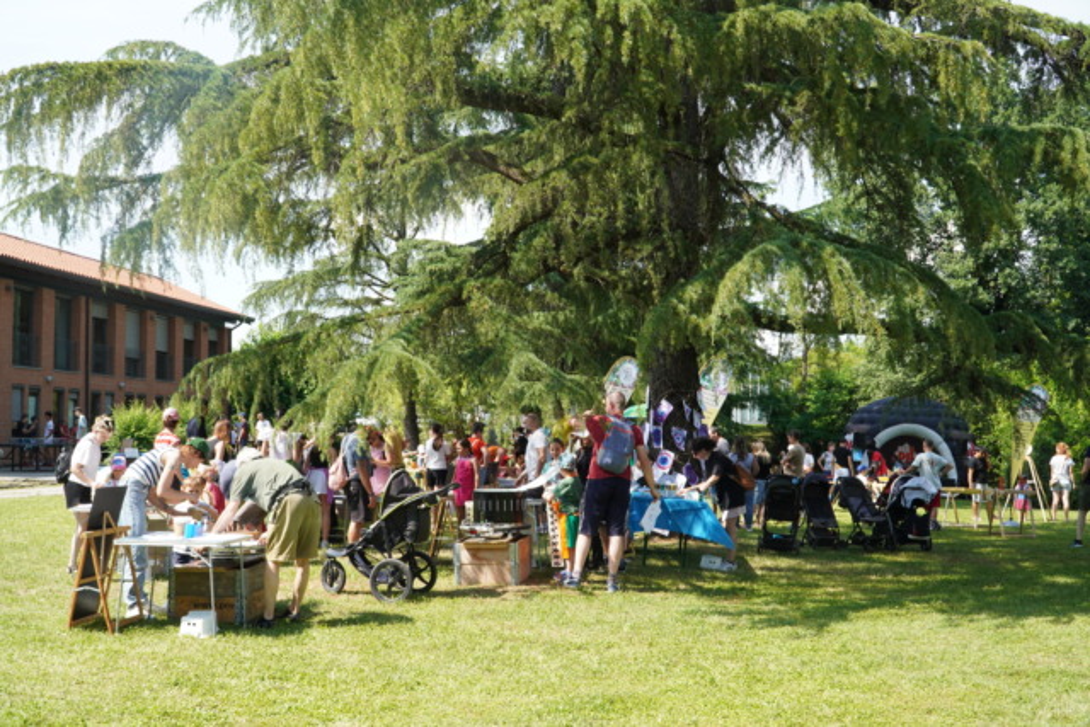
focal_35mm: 34
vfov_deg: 38.4
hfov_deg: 55.1
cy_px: 364
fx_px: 1045
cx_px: 545
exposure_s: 1/100
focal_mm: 23
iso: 160
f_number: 9
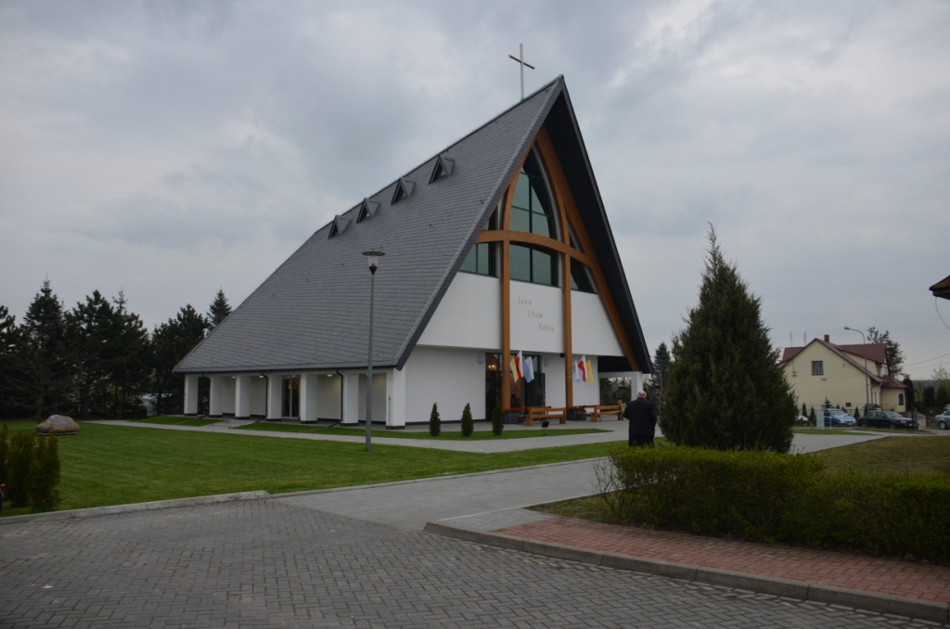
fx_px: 711
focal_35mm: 27
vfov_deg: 47.7
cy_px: 314
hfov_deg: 67.5
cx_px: 475
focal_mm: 18
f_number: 5.6
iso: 280
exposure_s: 1/125
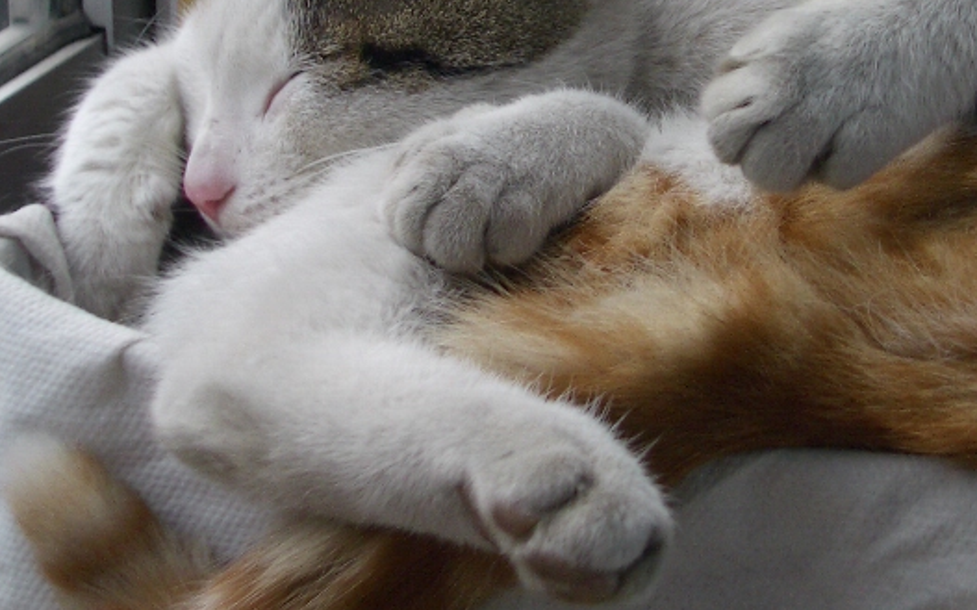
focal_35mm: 101
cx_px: 849
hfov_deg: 20.3
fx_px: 2688
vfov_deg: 12.8
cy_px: -28
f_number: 3.1
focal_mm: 8.2
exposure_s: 1/80
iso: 50
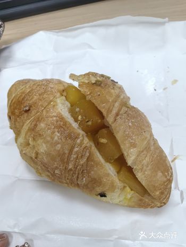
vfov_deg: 65.3
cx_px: 93
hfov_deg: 51.4
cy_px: 124
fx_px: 193
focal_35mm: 27
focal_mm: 5.75
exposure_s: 1/100
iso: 320
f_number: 4
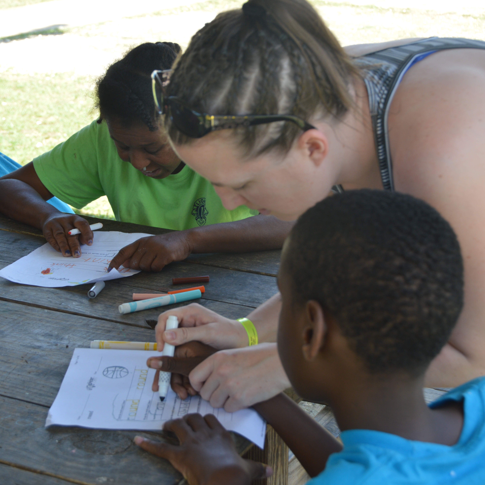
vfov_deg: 23.7
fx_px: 1157
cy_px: 242
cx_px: 232
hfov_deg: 23.7
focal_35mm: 73
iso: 125
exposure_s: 1/125
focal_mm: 38
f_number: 5.6
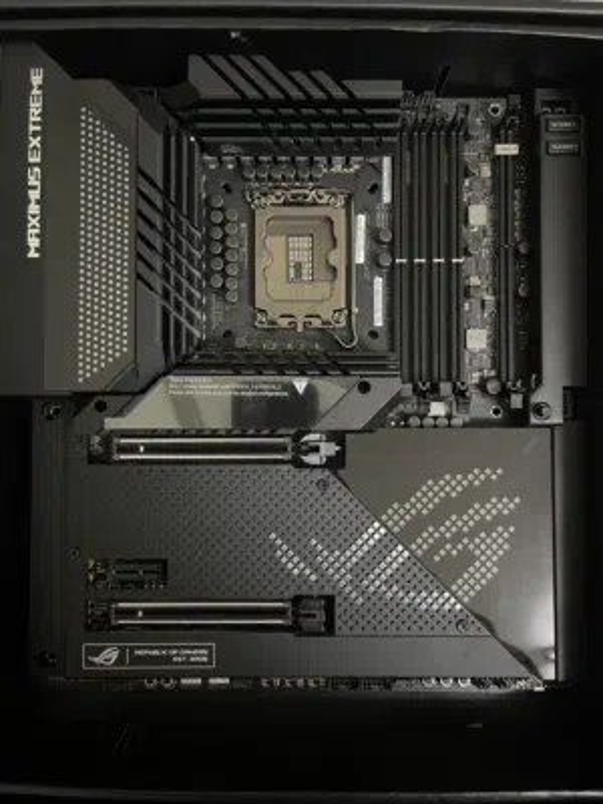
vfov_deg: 69.4
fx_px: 581
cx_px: 302
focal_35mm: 25
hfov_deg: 54.9
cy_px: 402
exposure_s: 1/25
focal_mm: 5.1
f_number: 1.6
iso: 1000
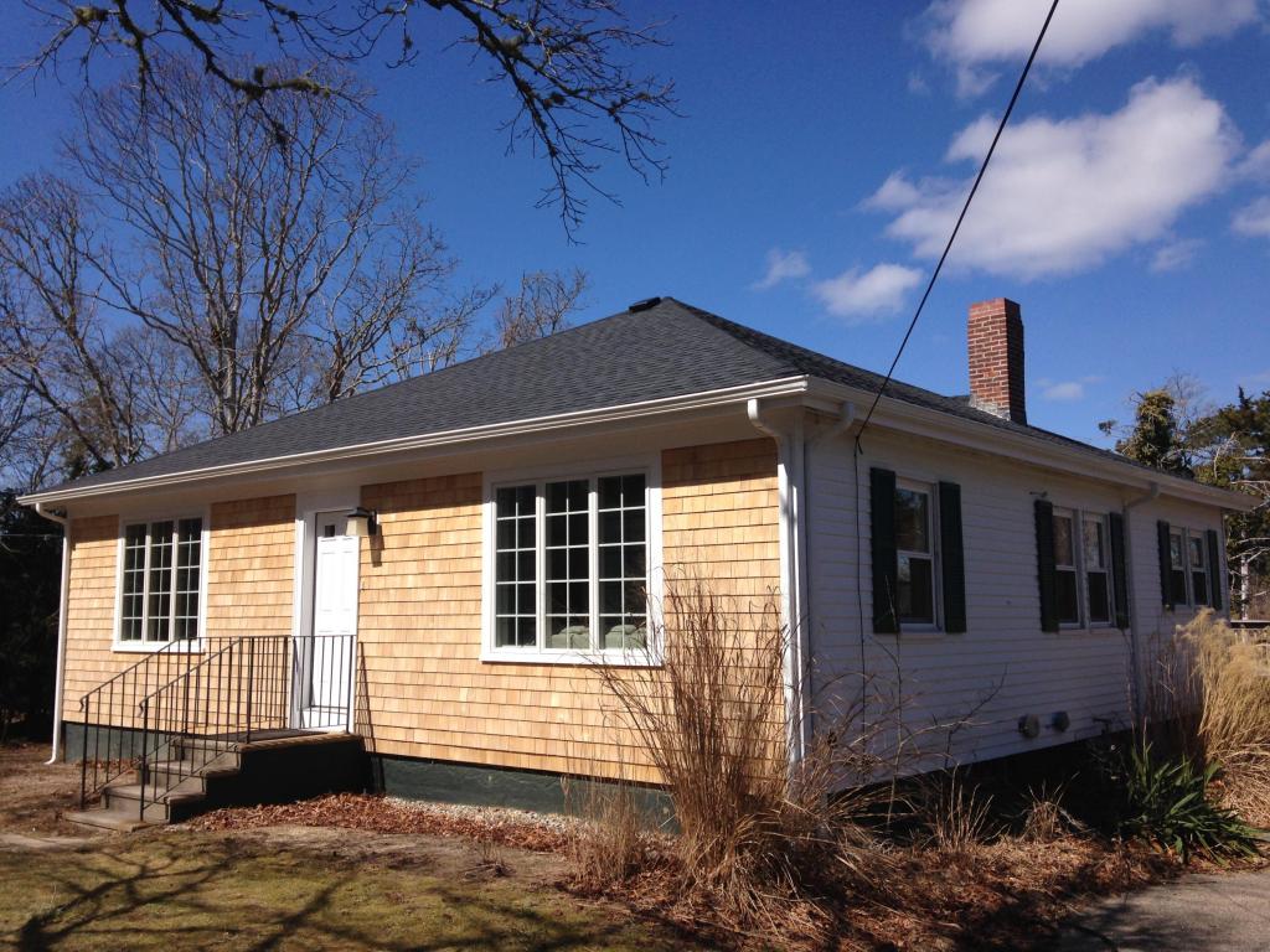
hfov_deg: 55.4
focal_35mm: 33
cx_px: 635
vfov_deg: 42.9
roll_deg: -1.7
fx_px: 1211
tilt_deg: +7.5
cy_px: 476
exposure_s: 1/2262
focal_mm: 4.12
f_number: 2.4
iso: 50
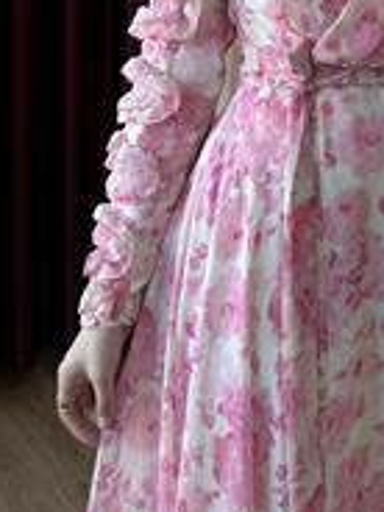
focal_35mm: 54
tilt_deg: -17.9
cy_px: -32
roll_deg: -1.1
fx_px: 799
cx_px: 328
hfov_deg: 26.3
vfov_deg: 32.0
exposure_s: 1/121
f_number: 1.78
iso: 100
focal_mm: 6.76
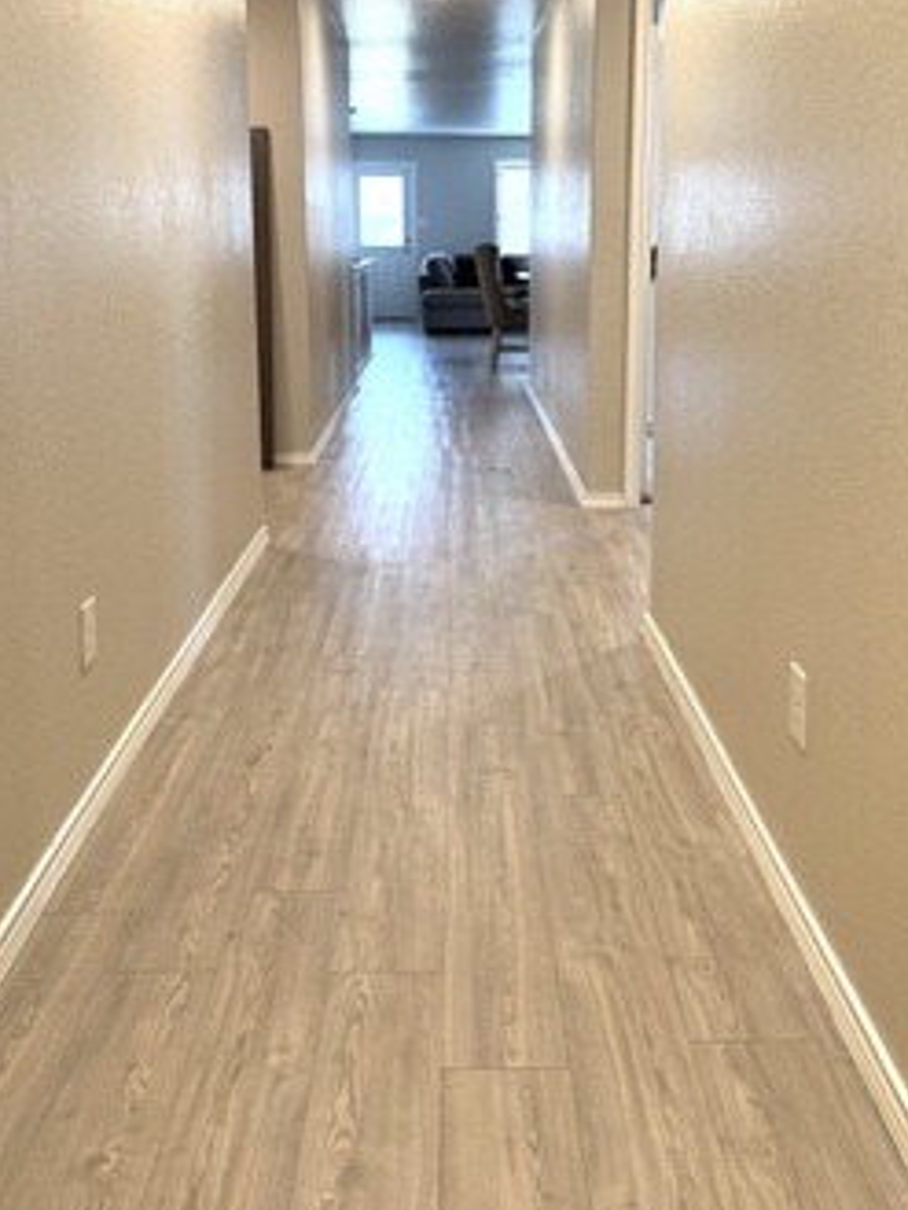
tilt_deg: -9.1
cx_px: 467
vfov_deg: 52.0
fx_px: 1223
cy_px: 441
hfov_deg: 40.7
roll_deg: -0.3
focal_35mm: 35
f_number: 1.78
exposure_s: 1/120
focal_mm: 6.76
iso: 250
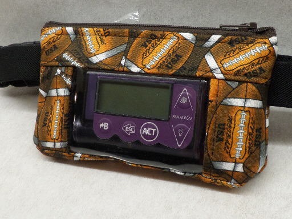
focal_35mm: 24
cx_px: 146
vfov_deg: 56.8
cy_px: 110
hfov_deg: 71.6
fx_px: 202
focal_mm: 4.3
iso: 160
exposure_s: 1/30
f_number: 3.1
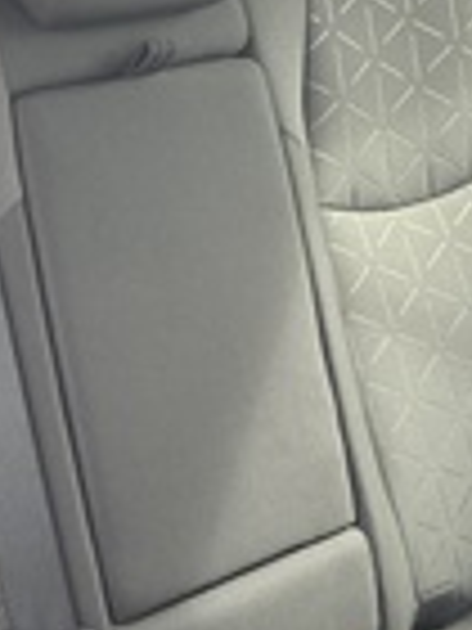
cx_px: 67
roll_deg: -3.1
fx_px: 1527
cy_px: 236
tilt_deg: -23.3
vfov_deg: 23.2
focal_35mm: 84
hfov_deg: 17.4
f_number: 1.8
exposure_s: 1/121
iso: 64
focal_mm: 3.99
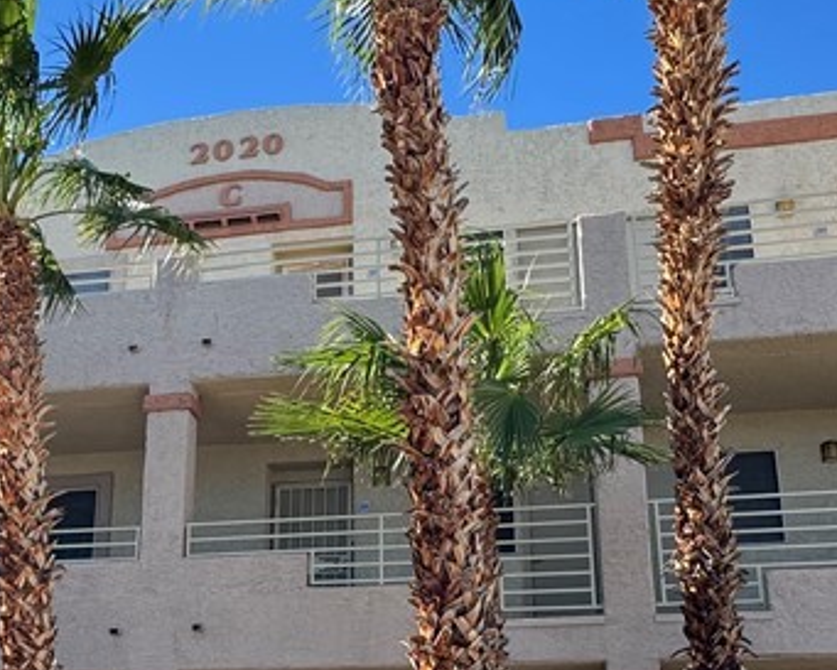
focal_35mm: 41
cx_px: 329
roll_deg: -0.5
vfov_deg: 35.1
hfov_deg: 44.5
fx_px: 1016
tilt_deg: +14.6
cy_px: 552
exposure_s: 1/522
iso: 40
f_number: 2.2
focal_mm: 2.22
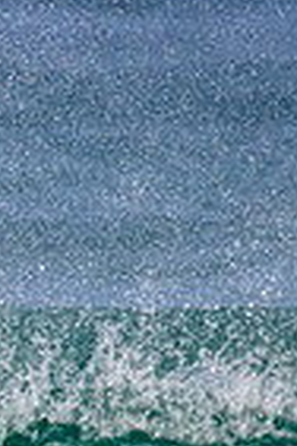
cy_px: 480
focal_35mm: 3774
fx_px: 46700
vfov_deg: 0.5
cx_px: -570
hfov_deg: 0.4
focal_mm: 800
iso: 720
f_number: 11
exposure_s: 1/2000
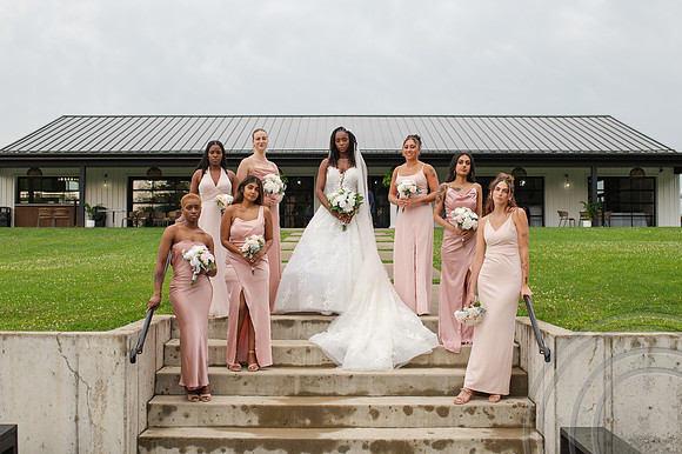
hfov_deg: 43.3
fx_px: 860
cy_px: 219
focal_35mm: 45
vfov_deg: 29.6
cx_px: 335
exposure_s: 1/400
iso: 160
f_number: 3.2
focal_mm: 35
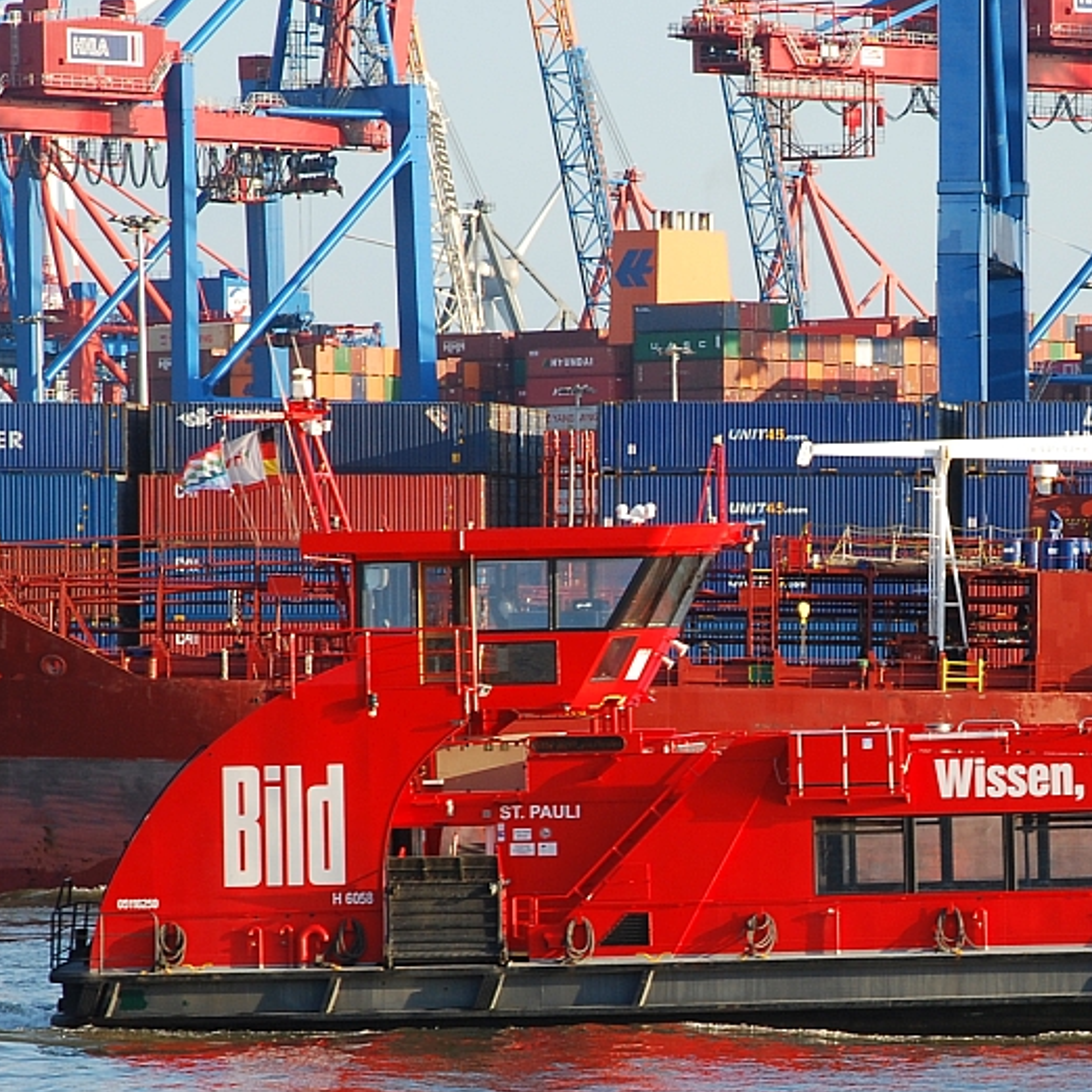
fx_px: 9381
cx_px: 992
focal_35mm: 263
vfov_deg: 6.7
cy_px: 712
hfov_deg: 6.6
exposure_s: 1/125
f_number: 8
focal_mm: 105
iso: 200
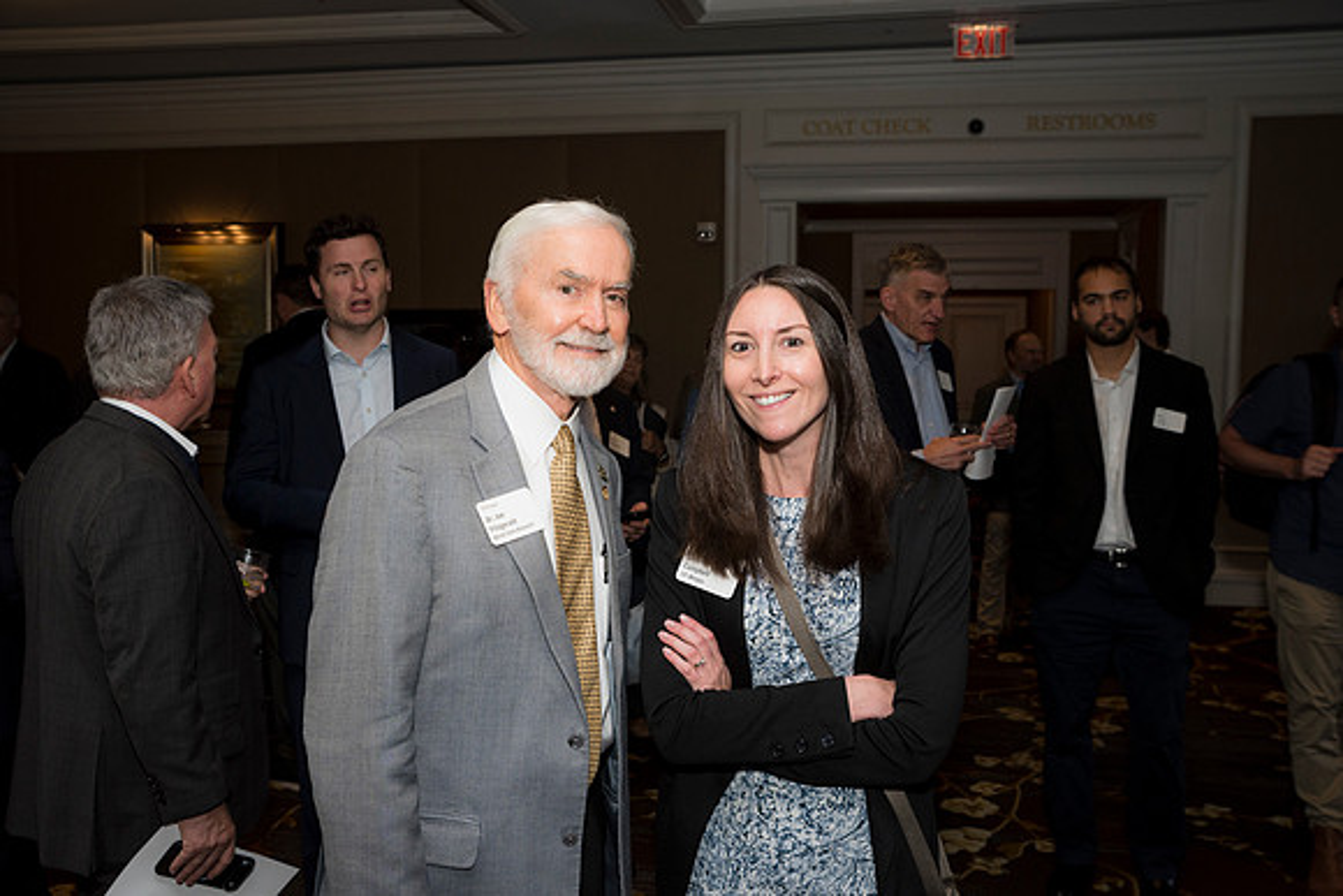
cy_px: 448
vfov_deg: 37.9
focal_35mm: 35
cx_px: 672
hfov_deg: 54.4
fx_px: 1306
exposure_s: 1/125
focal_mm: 35
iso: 800
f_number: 5.6
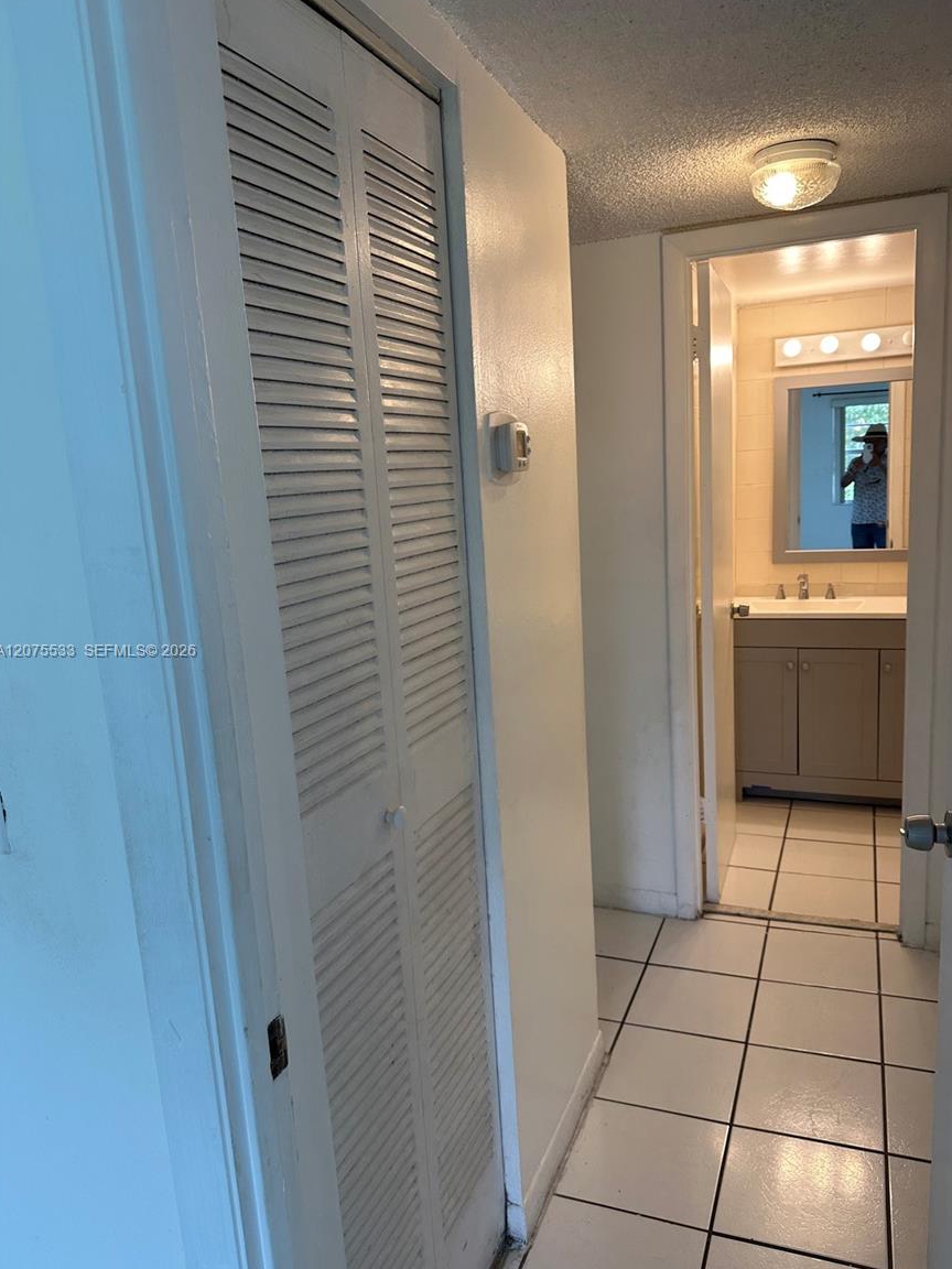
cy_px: 652
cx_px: 488
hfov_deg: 54.9
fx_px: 917
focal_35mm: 25
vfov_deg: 69.4
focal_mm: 6.86
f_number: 1.78
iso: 80
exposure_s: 1/161
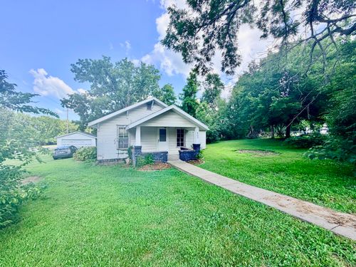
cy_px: 134
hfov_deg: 102.1
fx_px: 144
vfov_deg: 85.7
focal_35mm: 14
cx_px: 178
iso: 40
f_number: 2.2
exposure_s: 1/502
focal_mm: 2.22
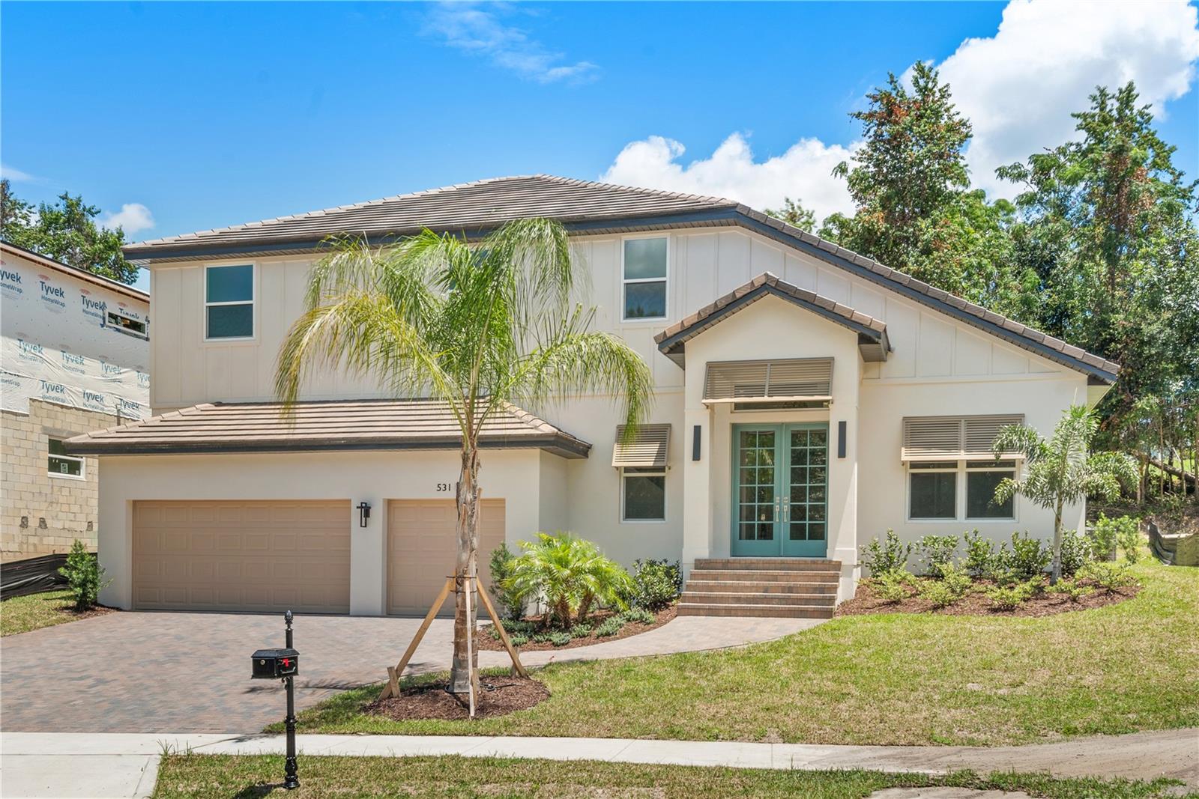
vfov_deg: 57.2
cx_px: 600
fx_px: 733
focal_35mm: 22
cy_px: 400
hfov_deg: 78.6
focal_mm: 22
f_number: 11
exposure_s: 1/30
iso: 125
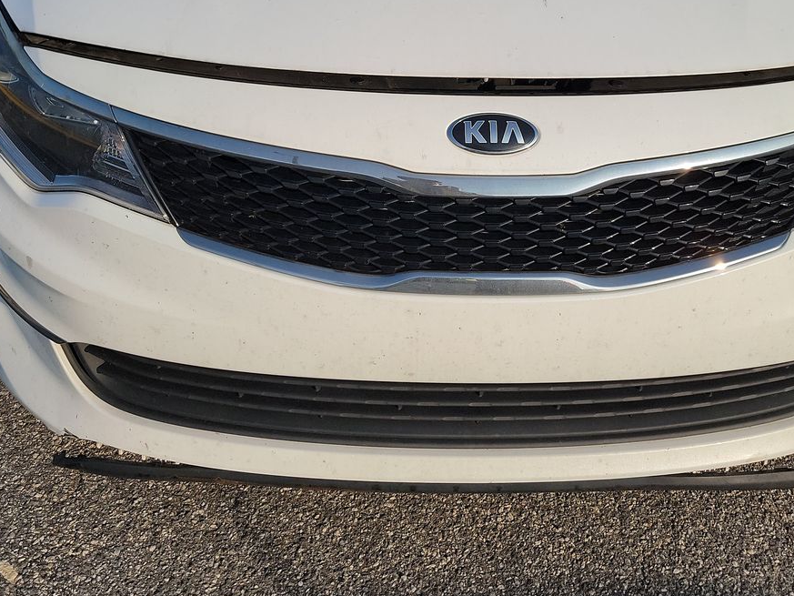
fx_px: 1009
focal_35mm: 44
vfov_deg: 31.6
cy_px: 84
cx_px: 424
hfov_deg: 42.9
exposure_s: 1/1041
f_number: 1.8
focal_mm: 6.7
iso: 50
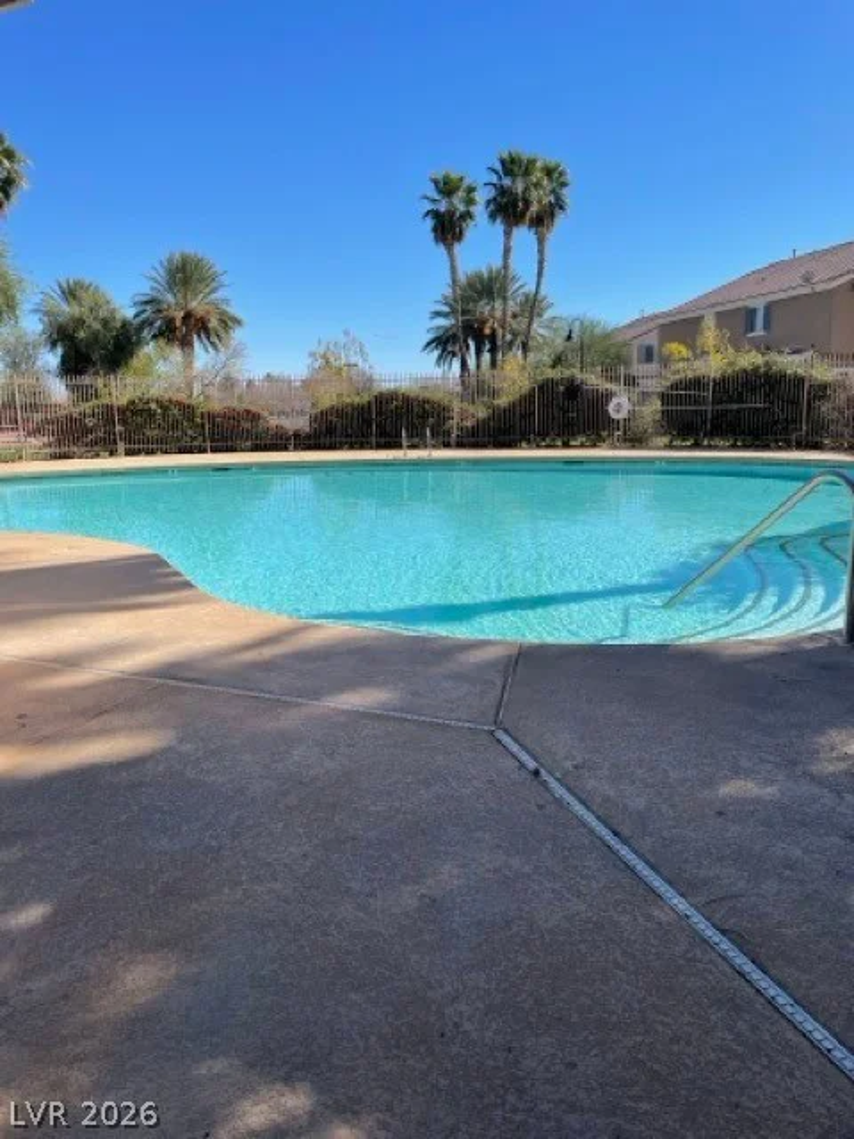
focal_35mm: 26
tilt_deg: -10.3
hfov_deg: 53.1
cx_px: 427
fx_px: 855
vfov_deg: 67.3
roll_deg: +0.1
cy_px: 570
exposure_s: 1/3401
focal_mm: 4.2
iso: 32
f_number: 1.6
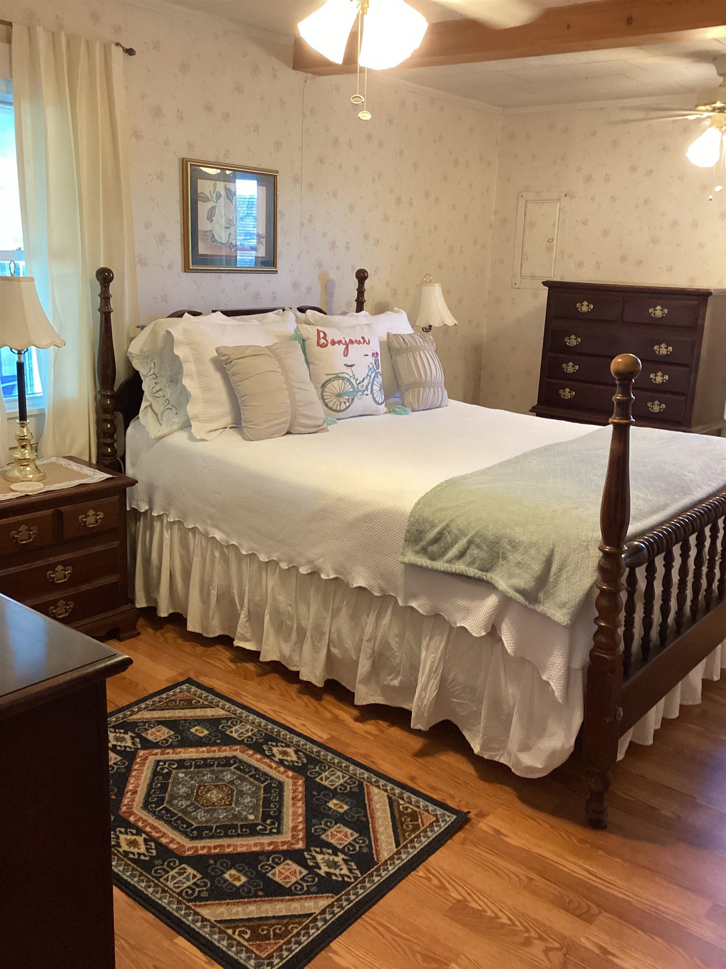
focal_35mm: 31
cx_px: 363
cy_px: 484
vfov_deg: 58.4
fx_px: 867
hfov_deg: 45.4
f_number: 2.4
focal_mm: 3.3
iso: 250
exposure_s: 1/60
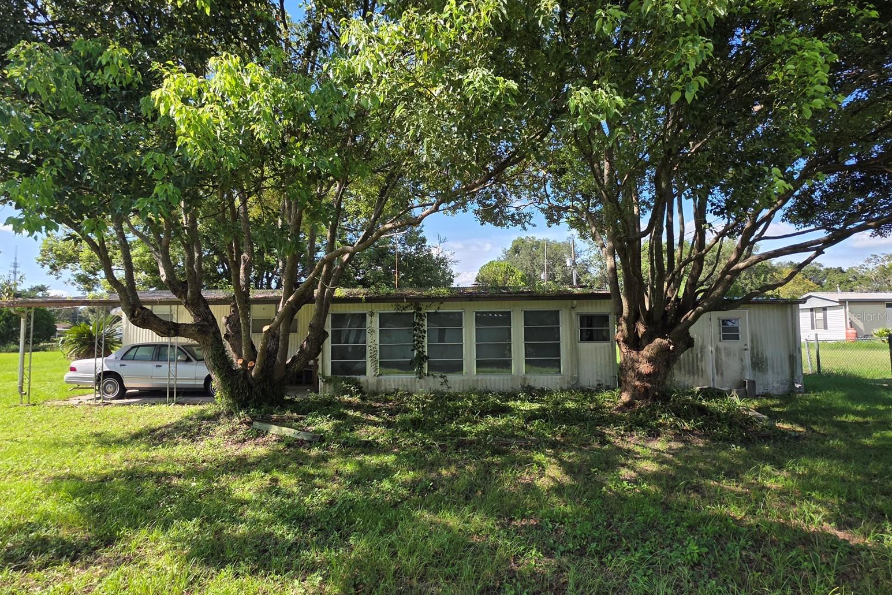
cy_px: 316
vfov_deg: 81.1
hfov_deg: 104.2
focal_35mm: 14
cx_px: 438
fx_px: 347
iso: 40
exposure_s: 1/833
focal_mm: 2.2
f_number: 1.9
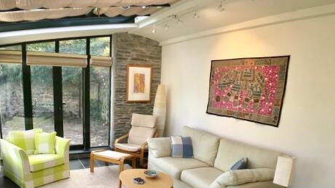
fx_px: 346
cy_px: 142
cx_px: 130
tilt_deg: -13.8
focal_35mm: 39
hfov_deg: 51.2
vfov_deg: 29.9
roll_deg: -2.6
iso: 20
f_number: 1.8
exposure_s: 1/174
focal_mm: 3.99
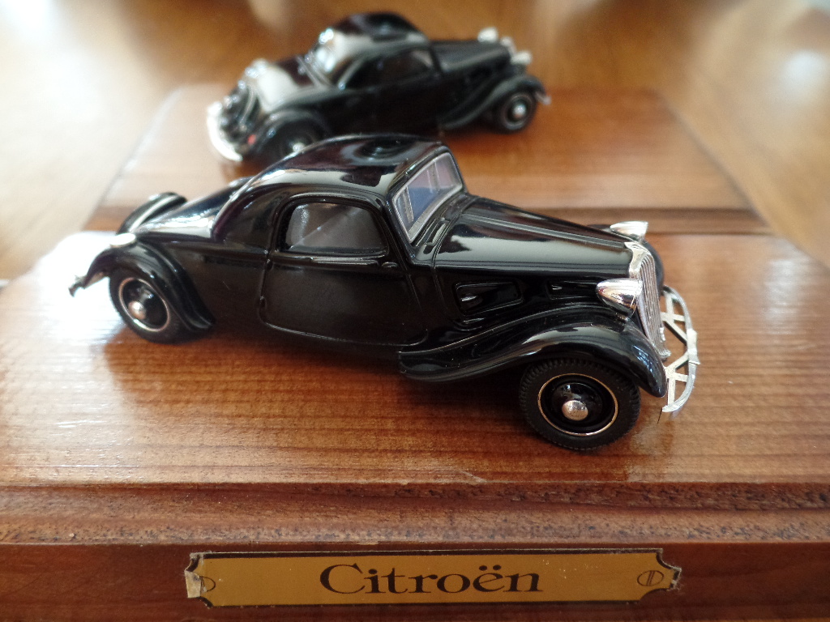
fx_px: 551
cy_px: 311
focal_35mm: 23
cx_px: 415
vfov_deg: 58.9
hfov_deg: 73.9
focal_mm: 4.1
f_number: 2.8
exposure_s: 1/30
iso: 400
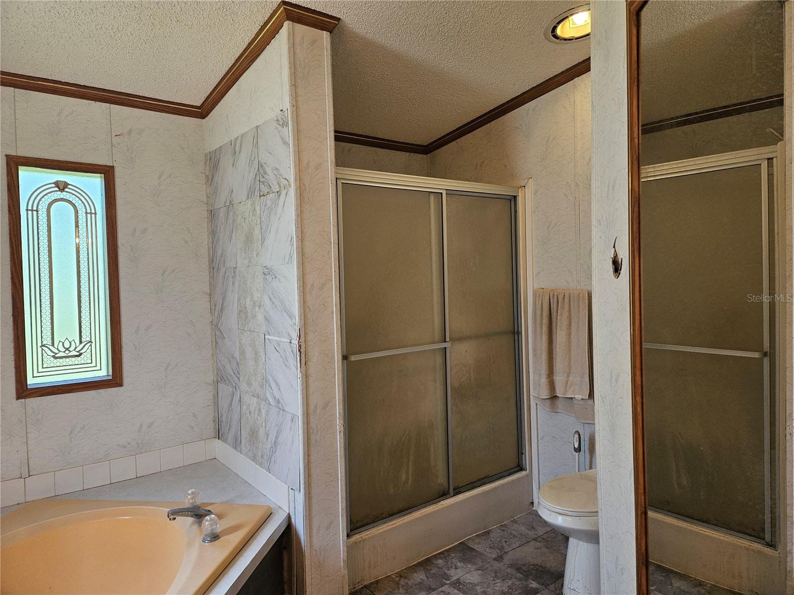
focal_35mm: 23
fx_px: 528
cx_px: 397
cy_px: 298
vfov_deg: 58.9
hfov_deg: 73.9
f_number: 1.8
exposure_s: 1/120
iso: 100
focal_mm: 5.4
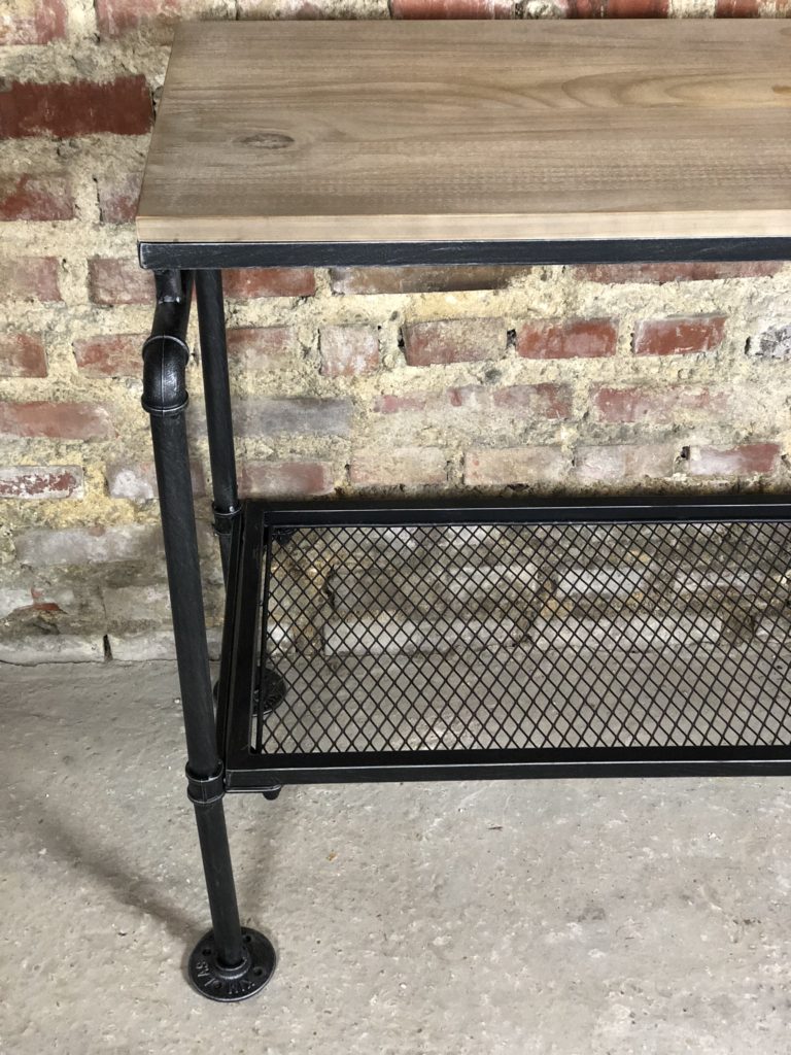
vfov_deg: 36.8
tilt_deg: -37.0
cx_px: 396
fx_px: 1584
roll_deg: +0.5
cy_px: 528
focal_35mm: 52
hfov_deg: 28.0
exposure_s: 1/14
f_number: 2.4
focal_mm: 6
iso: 160
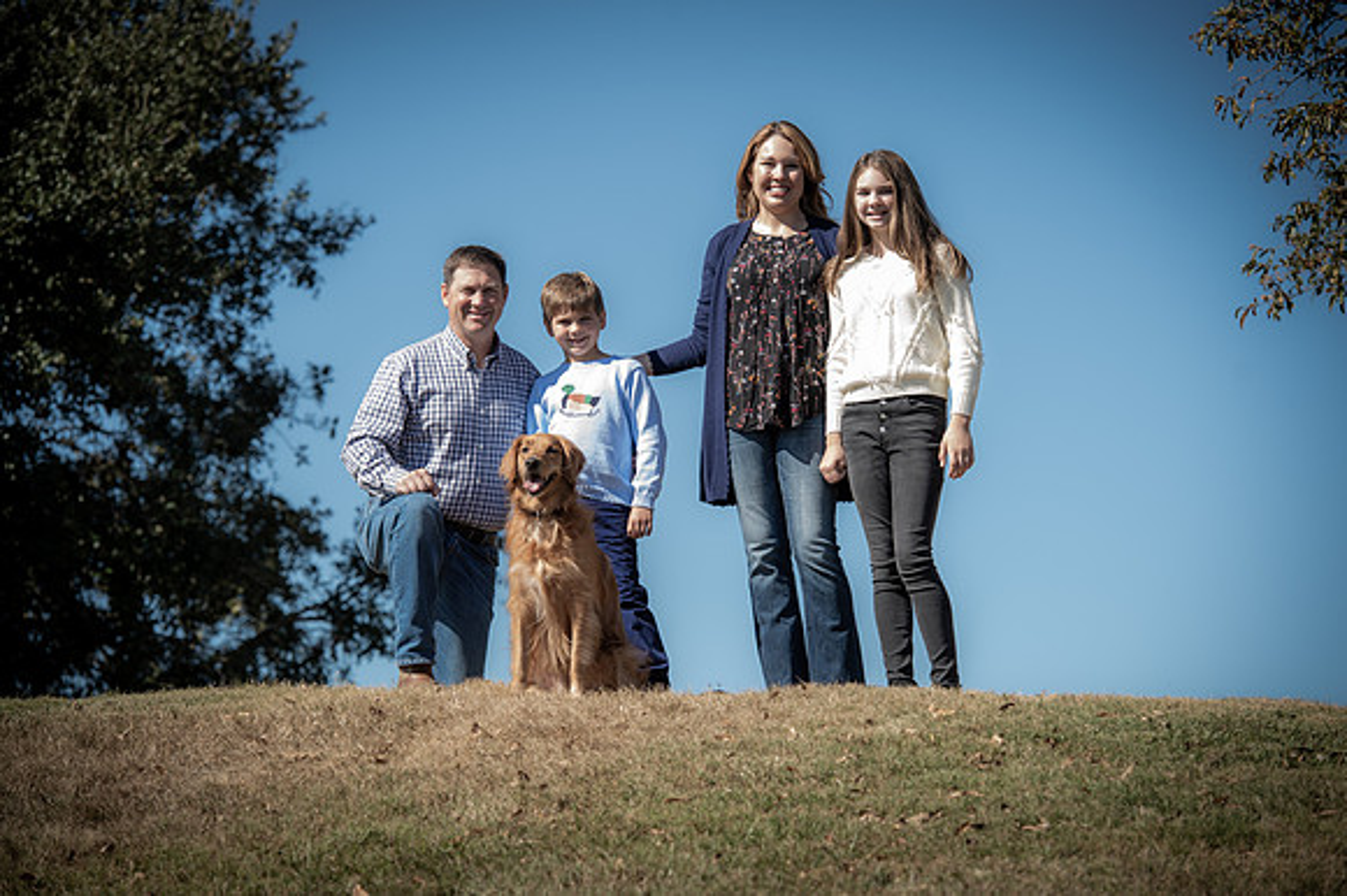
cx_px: 674
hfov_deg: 14.2
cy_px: 448
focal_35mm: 145
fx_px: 5422
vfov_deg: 9.5
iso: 50
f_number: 5
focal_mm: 145
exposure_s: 1/250
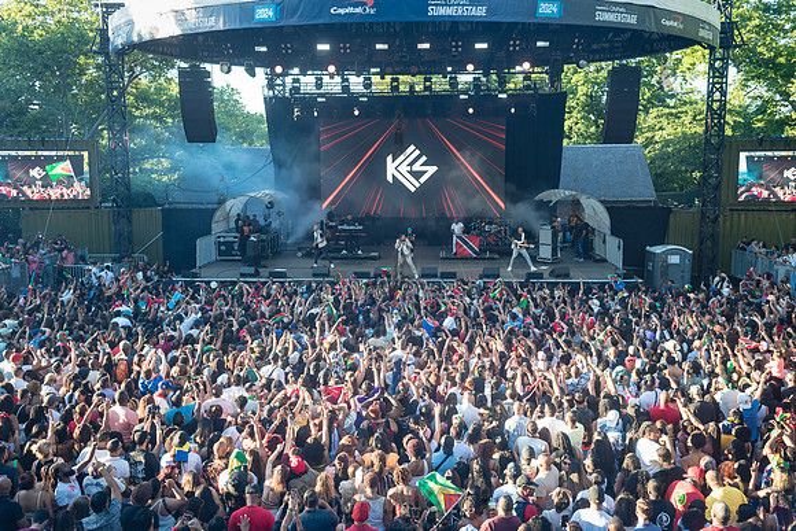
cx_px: 398
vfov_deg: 37.9
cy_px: 266
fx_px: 774
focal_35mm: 35
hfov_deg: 54.4
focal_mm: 35
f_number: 4
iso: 1000
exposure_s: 1/500
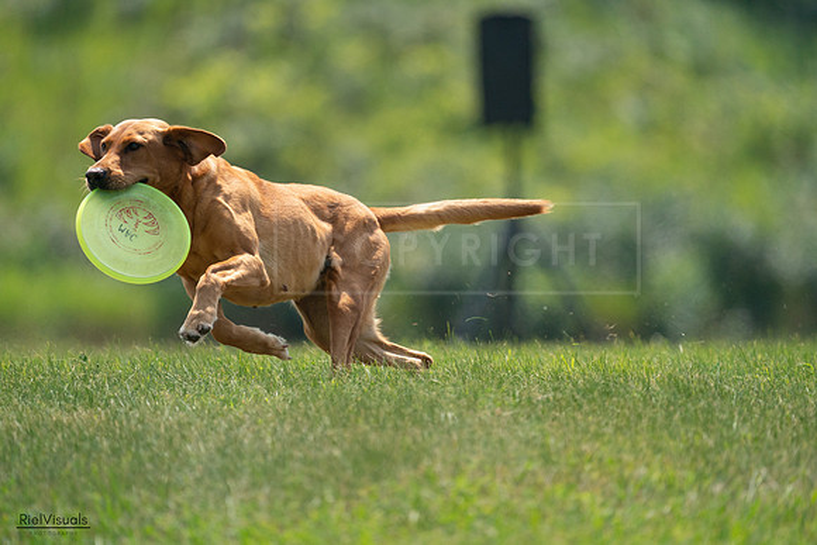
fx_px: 13619
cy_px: 272
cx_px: 408
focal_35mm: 600
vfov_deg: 2.3
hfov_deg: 3.4
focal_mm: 600
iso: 1600
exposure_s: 1/4000
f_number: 6.3
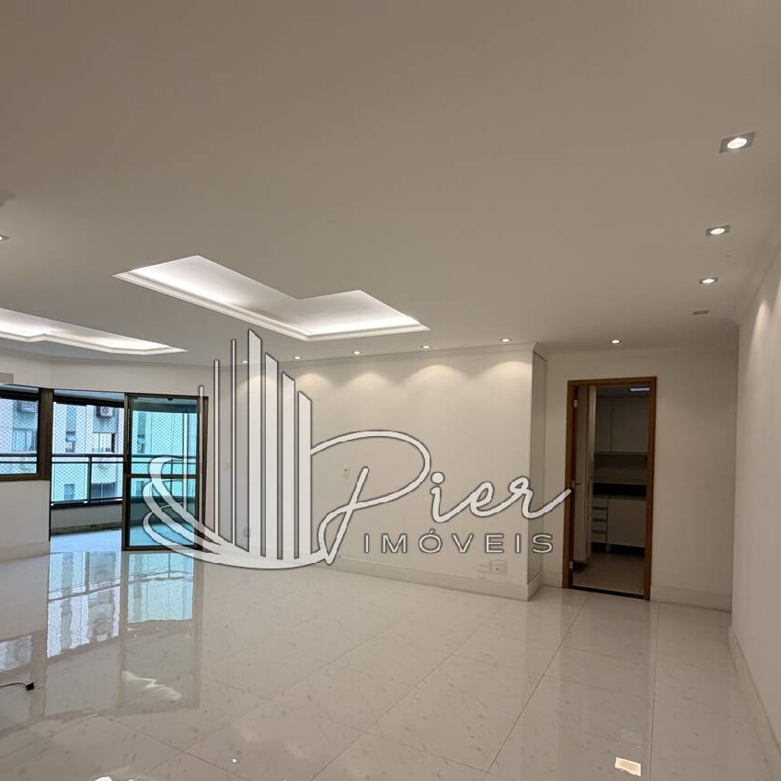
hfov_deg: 72.0
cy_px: 453
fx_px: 536
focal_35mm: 21
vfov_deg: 71.7
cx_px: 358
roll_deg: -1.2
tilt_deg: -0.3
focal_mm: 2.22
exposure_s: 1/120
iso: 200
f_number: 2.2
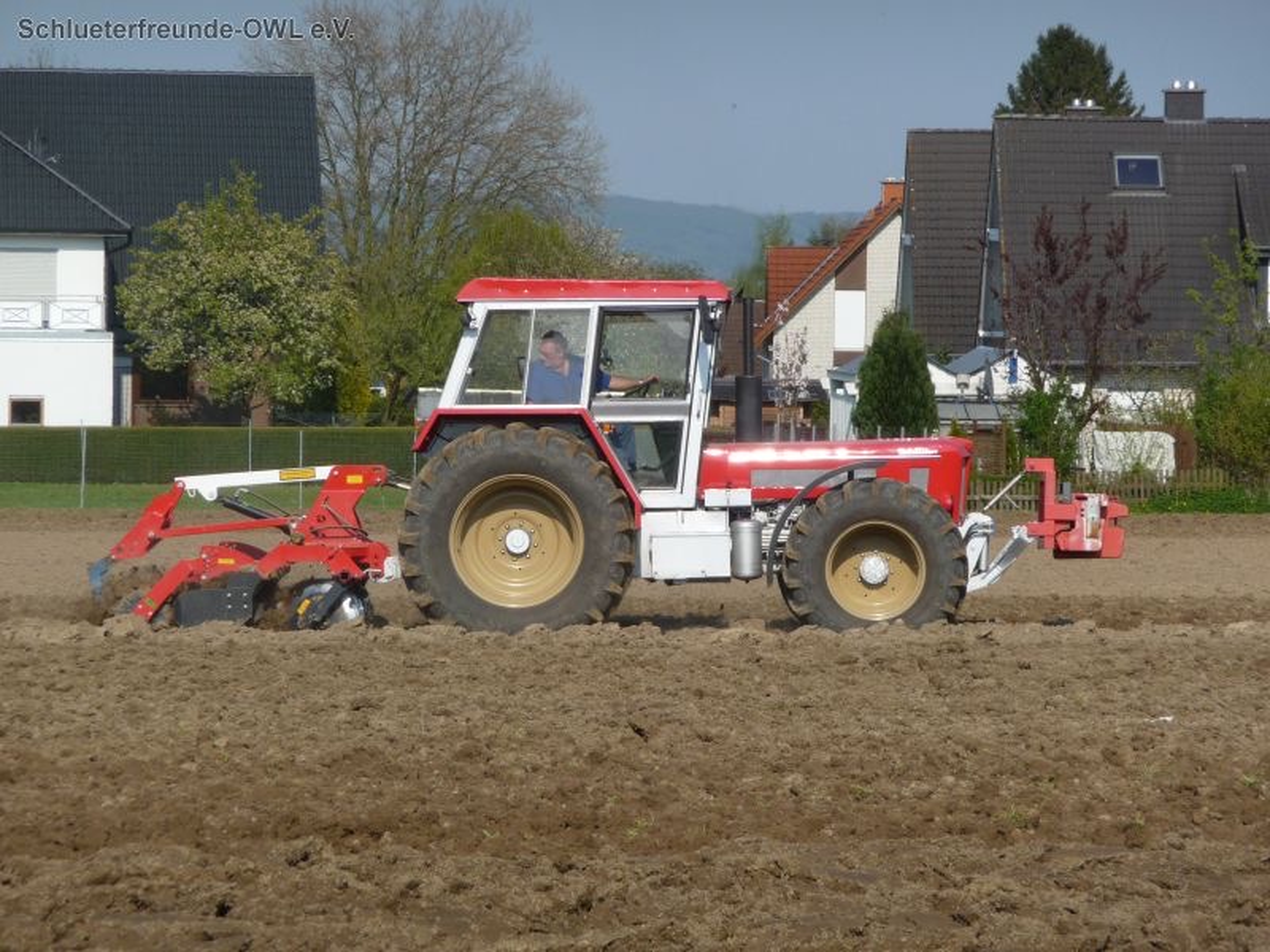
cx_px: 635
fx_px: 7301
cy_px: 476
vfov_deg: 7.5
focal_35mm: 199
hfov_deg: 9.9
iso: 100
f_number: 4.8
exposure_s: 1/800
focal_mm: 34.2
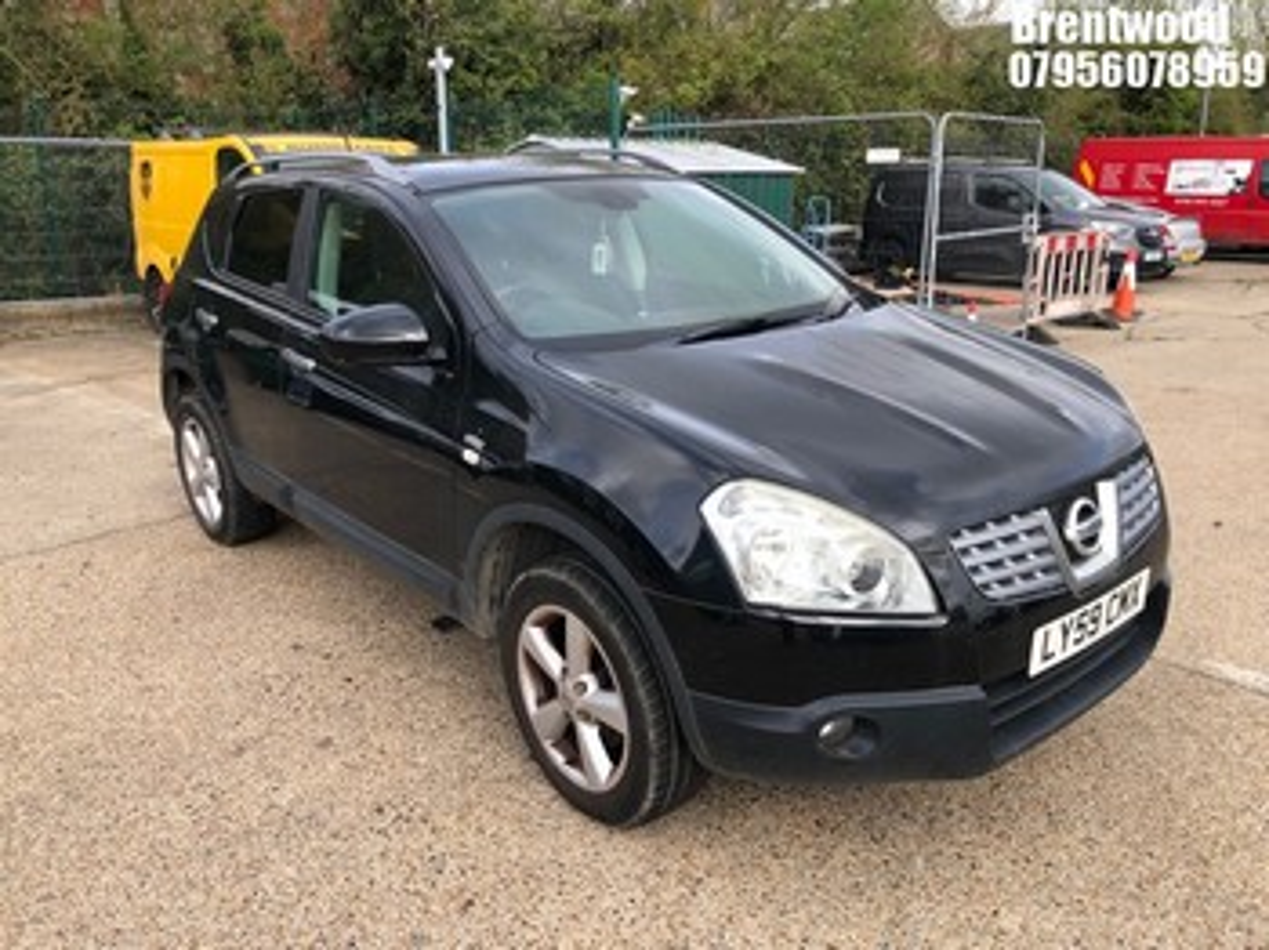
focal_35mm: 28
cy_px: 475
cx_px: 634
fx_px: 1026
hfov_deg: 63.5
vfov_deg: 49.7
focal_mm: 4
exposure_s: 1/486
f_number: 1.8
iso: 20
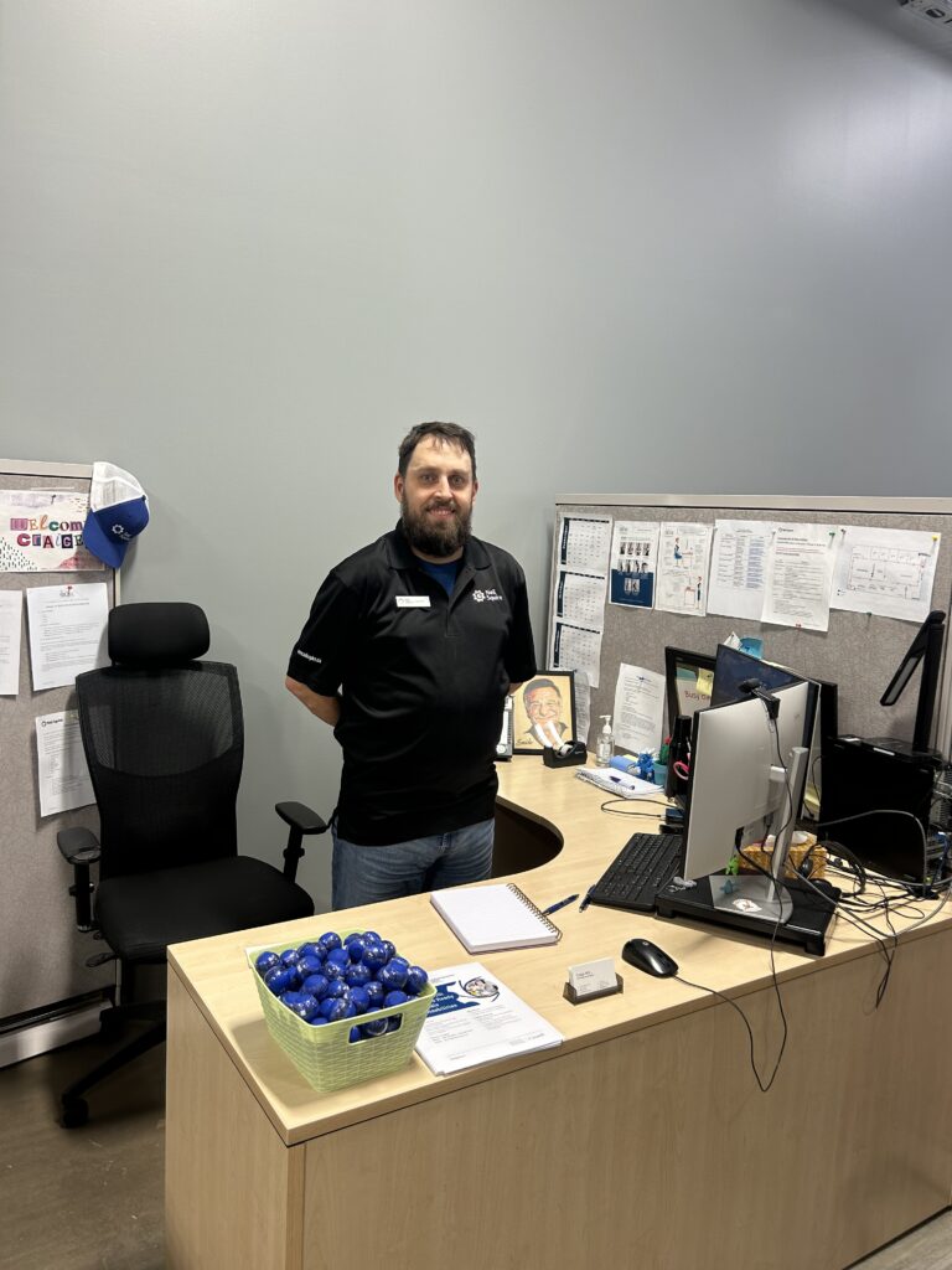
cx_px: 476
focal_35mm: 26
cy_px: 635
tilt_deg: -7.3
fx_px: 953
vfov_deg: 67.3
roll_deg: -2.3
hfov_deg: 53.1
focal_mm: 5.7
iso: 64
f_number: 1.5
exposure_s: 1/60
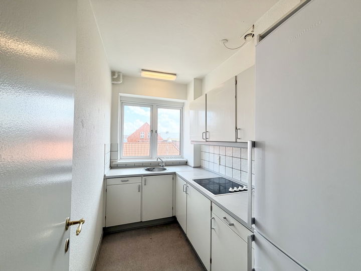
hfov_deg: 102.1
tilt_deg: +0.9
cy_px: 136
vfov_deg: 85.7
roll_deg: -0.2
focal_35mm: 14
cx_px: 180
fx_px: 146
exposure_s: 1/100
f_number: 2.2
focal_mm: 2.22
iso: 32
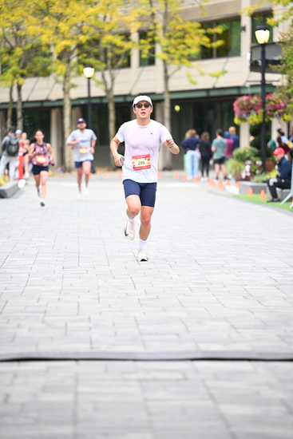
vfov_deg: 14.1
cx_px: 146
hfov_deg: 9.5
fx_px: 1769
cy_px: 220
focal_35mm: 145
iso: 1250
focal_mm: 145
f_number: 2.8
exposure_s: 1/1250
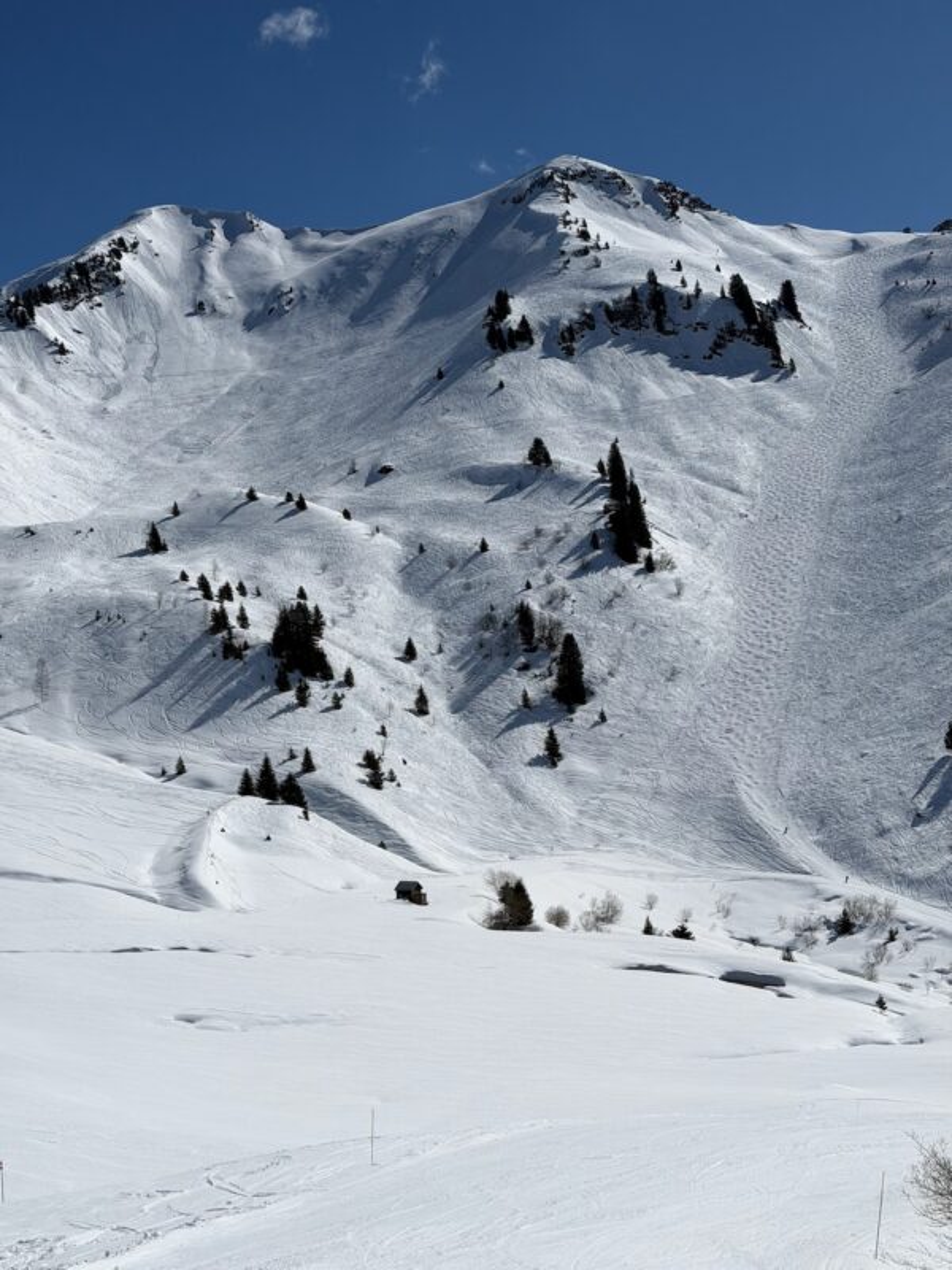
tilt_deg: +1.8
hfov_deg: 30.3
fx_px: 1760
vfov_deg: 39.7
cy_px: 635
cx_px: 476
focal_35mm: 48
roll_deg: +2.4
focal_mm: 6.76
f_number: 1.78
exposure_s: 1/27778
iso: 64
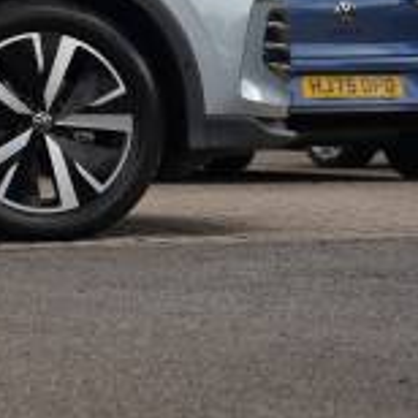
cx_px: -426
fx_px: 2388
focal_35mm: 175
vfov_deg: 9.8
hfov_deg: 9.4
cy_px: -106
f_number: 4.5
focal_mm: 49.5
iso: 100
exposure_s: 1/250
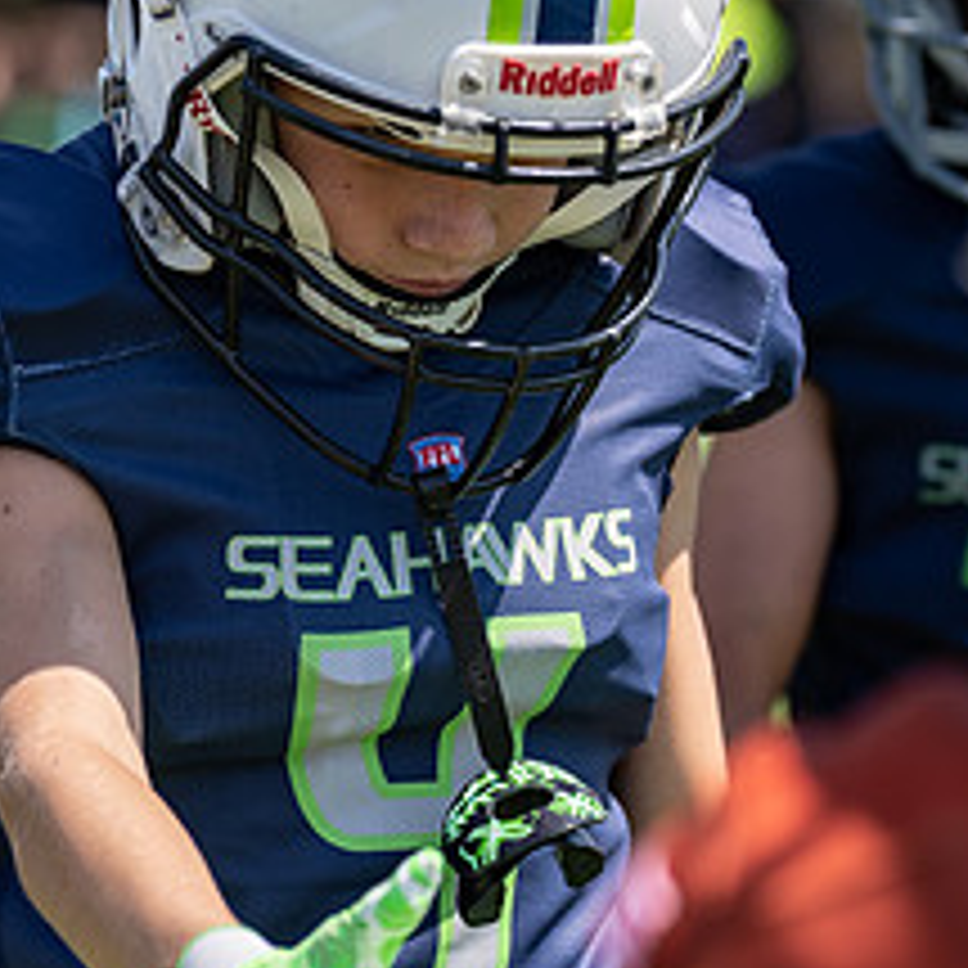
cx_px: 468
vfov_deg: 5.5
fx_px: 9997
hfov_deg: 5.5
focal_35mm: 316
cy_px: 419
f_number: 2.8
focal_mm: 122
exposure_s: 1/1250
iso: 100
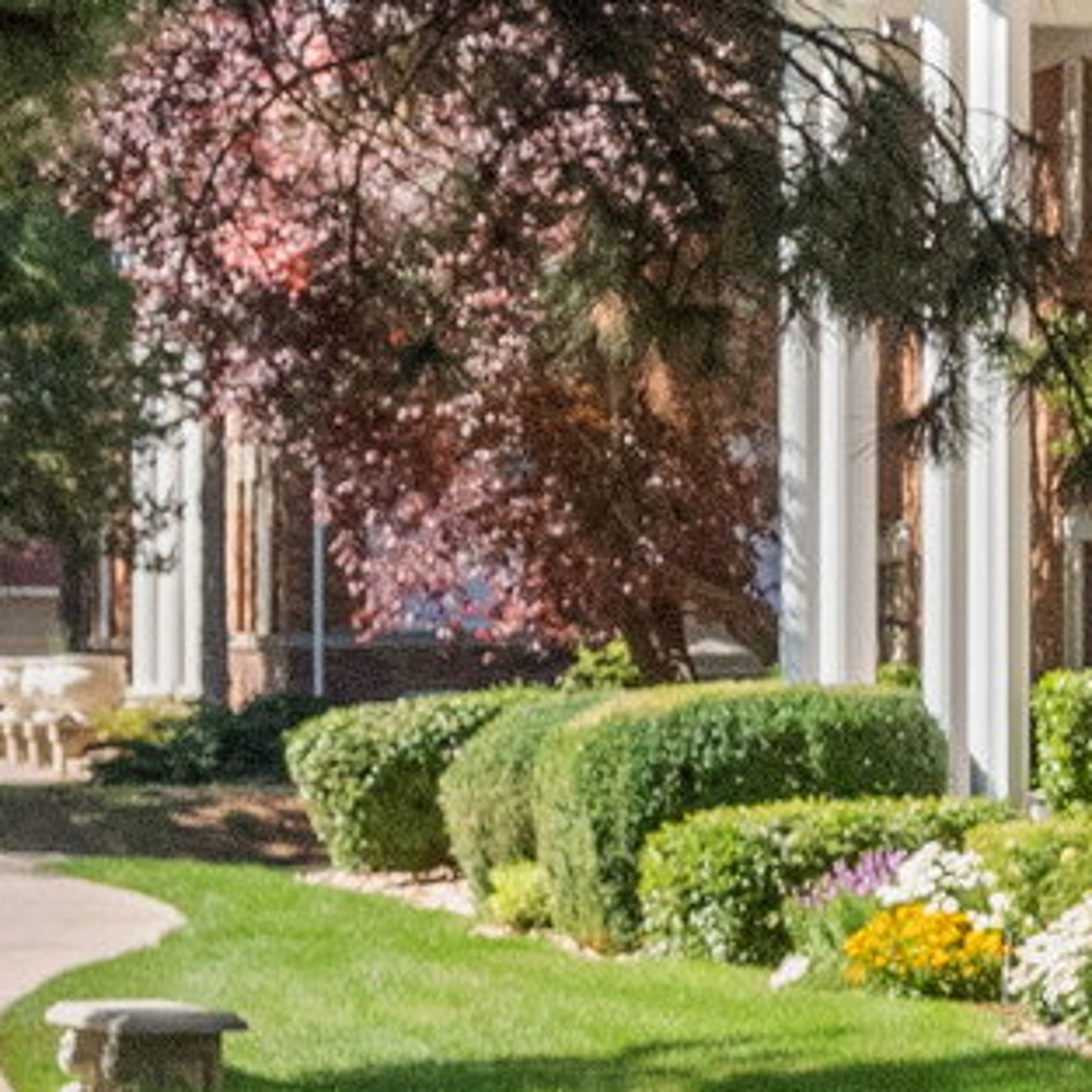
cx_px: 3234
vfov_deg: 10.3
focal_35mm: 170
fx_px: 6067
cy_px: 504
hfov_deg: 8.6
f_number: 8
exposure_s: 1/500
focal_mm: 25
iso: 1600
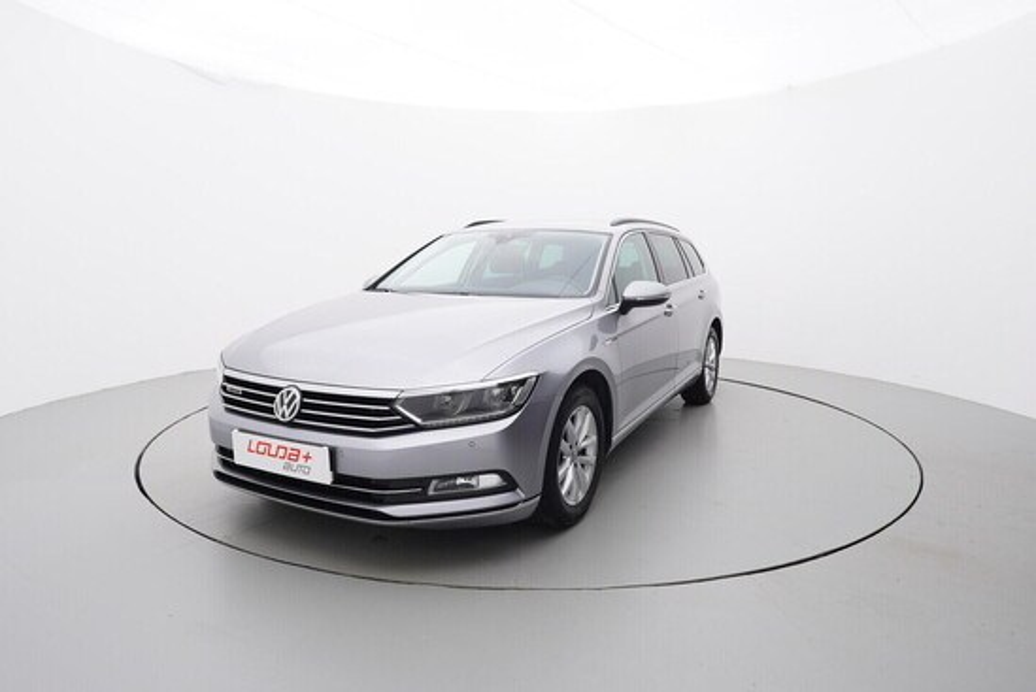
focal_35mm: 22
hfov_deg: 77.3
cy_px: 346
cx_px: 518
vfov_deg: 56.2
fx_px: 648
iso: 200
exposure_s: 1/80
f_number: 5
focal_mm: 15
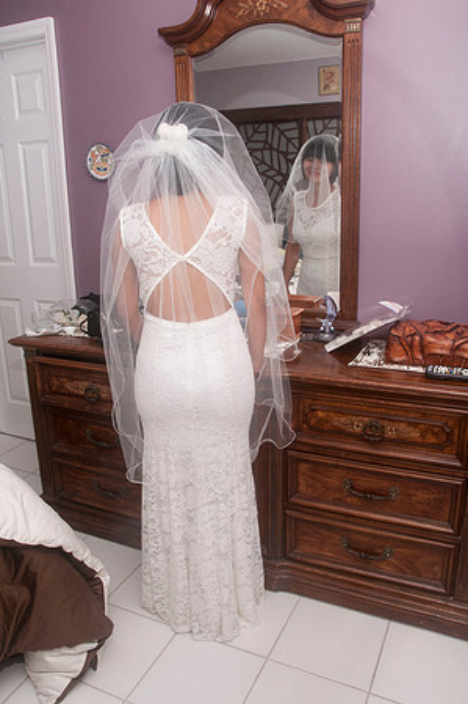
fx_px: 528
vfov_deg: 67.4
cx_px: 234
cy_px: 352
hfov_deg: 47.8
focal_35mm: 27
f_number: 11
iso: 400
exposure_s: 1/250
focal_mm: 18
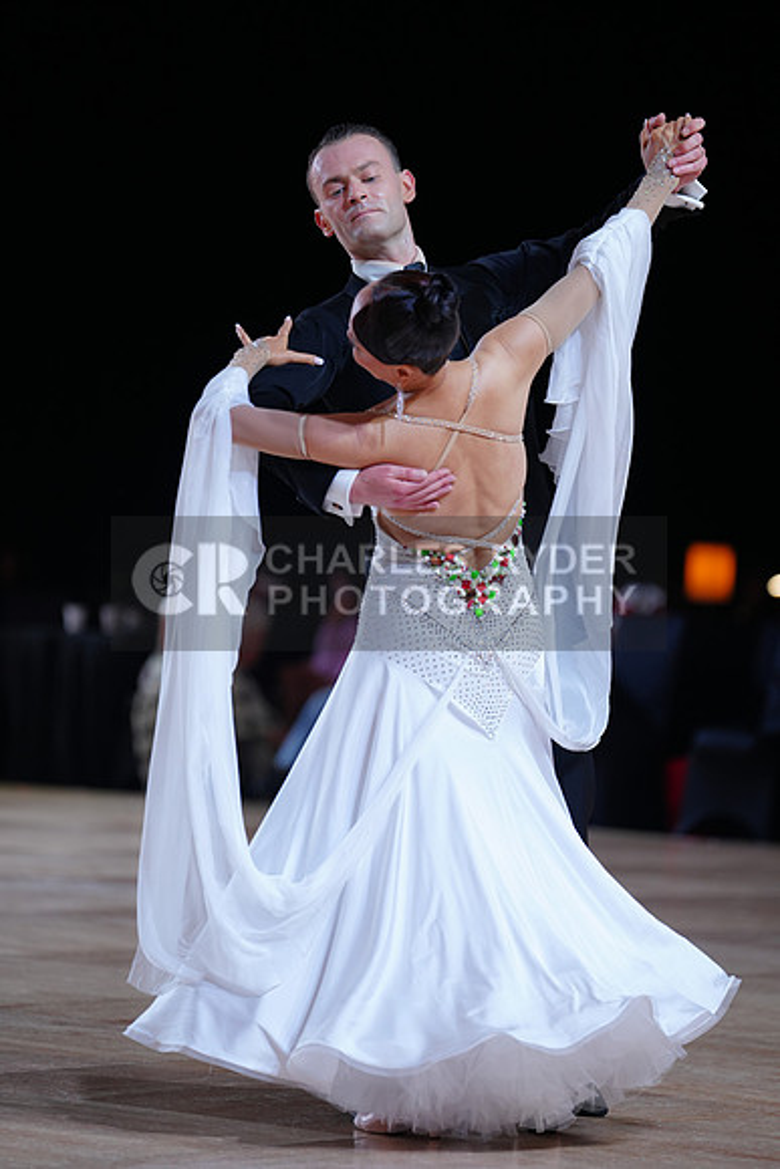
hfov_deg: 8.7
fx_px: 5132
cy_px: 584
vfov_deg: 13.0
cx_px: 390
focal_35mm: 158
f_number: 2.8
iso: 500
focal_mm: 158
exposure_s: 1/500
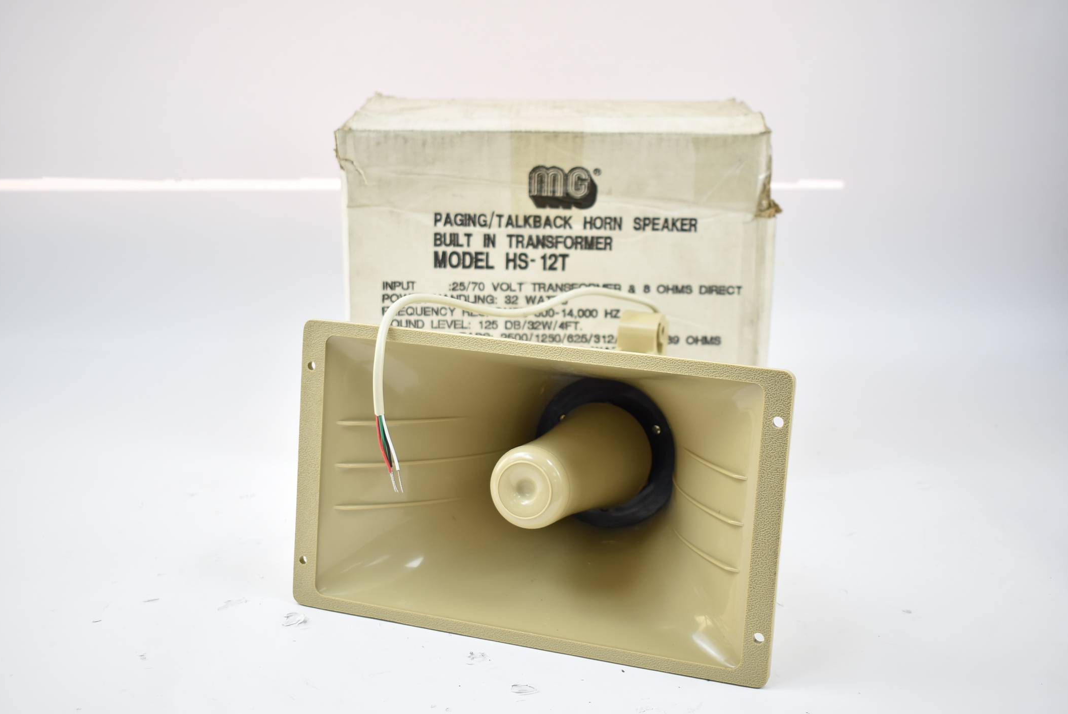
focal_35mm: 49
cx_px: 530
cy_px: 364
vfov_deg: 27.6
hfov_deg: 40.3
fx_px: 1455
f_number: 4.5
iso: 160
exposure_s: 1/50
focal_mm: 32
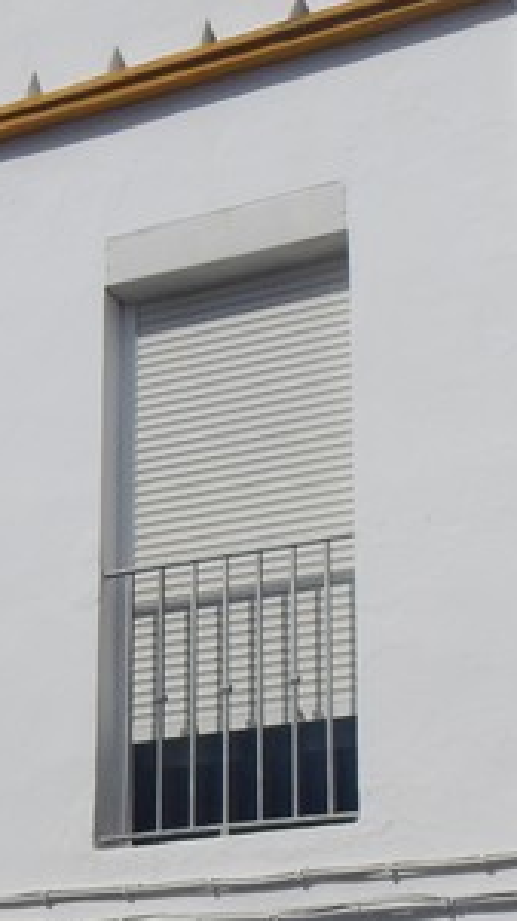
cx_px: 89
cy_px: 661
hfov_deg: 14.8
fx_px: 1977
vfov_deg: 26.0
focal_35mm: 81
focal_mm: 5
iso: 125
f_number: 7.8
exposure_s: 1/800
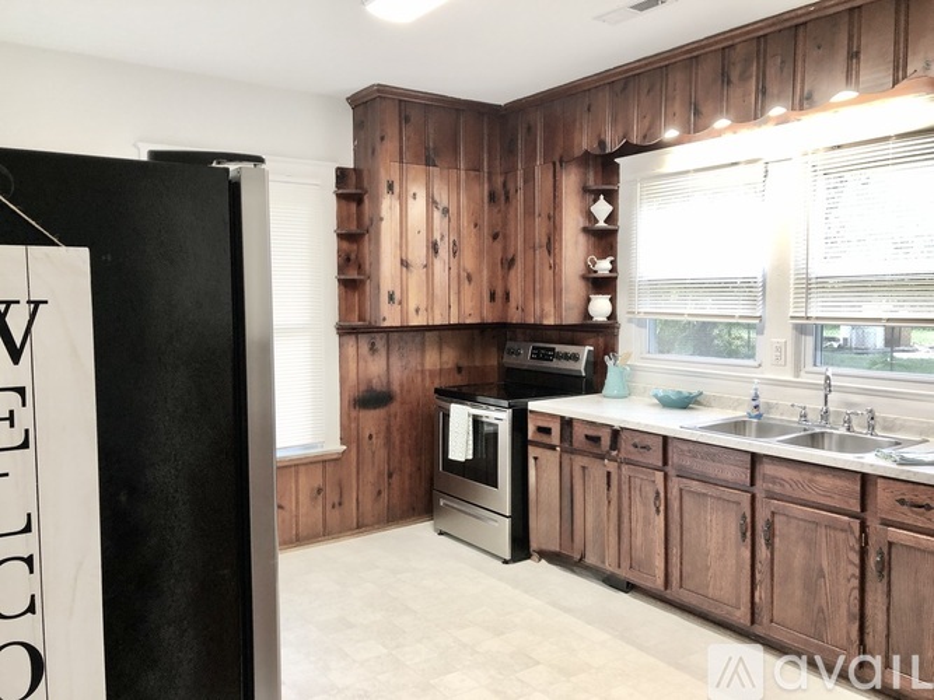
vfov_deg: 49.7
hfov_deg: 63.5
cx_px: 467
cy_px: 350
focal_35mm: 28
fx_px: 755
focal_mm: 4
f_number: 1.8
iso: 32
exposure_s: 1/24
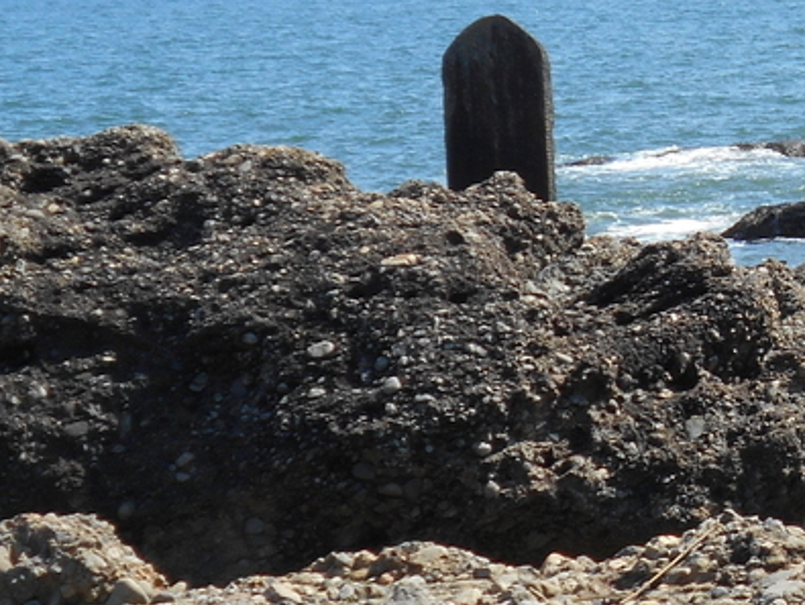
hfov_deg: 10.9
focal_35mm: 176
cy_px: 283
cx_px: 1141
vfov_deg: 8.4
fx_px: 4097
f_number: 4.9
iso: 80
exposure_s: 1/400
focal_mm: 10
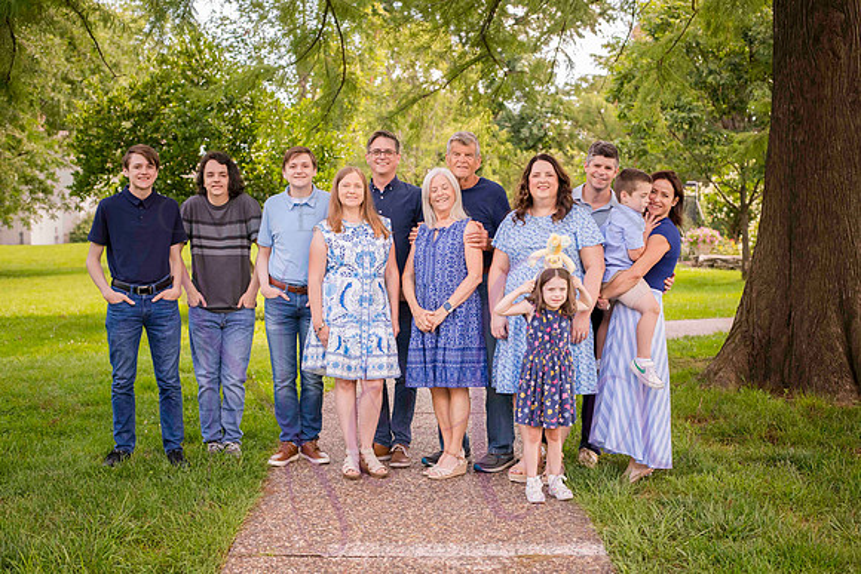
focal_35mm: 50
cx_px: 430
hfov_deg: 39.6
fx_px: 1196
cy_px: 287
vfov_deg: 27.0
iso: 400
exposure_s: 1/320
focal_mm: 50
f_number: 4
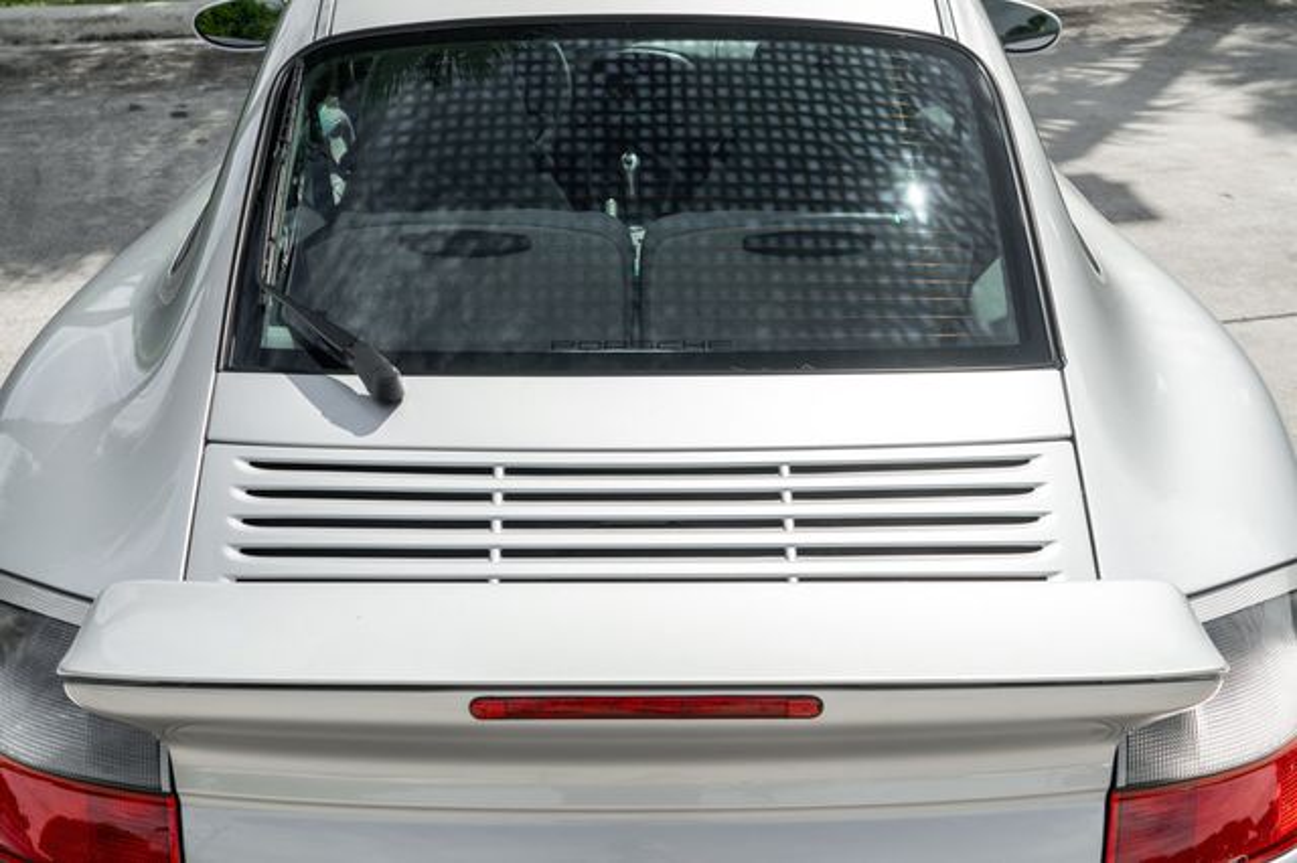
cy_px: 395
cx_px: 649
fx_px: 1472
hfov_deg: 47.6
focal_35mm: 41
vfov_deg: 32.7
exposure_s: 1/160
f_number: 8
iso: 200
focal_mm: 37
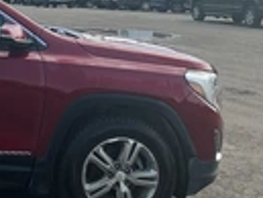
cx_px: -108
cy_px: -2
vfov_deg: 16.6
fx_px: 662
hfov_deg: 20.0
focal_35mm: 87
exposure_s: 1/1786
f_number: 1.8
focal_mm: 3
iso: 25
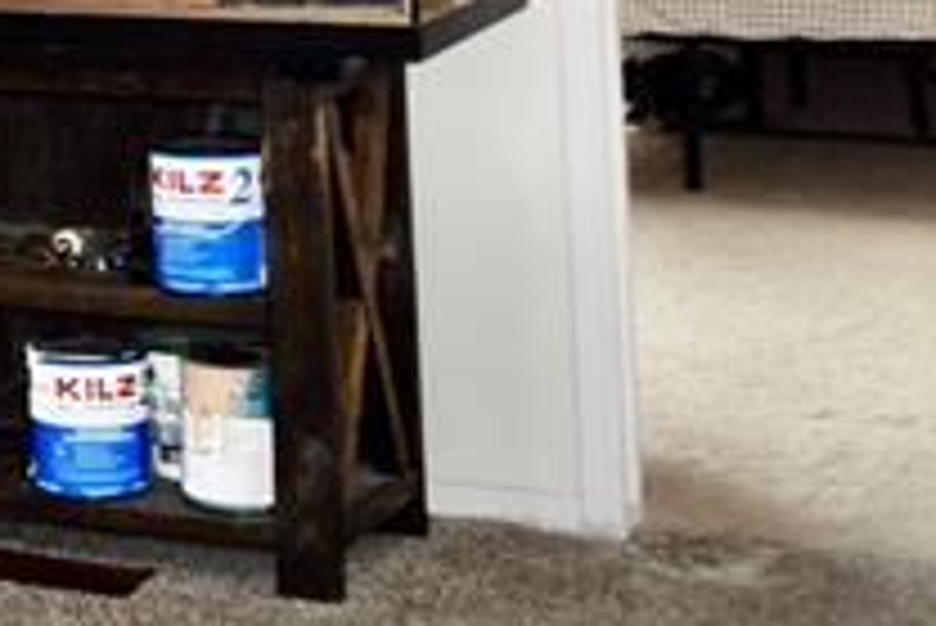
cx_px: -531
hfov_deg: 14.3
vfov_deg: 10.0
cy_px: -356
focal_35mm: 133
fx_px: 3460
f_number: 4.5
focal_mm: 18
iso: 800
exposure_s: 1/80
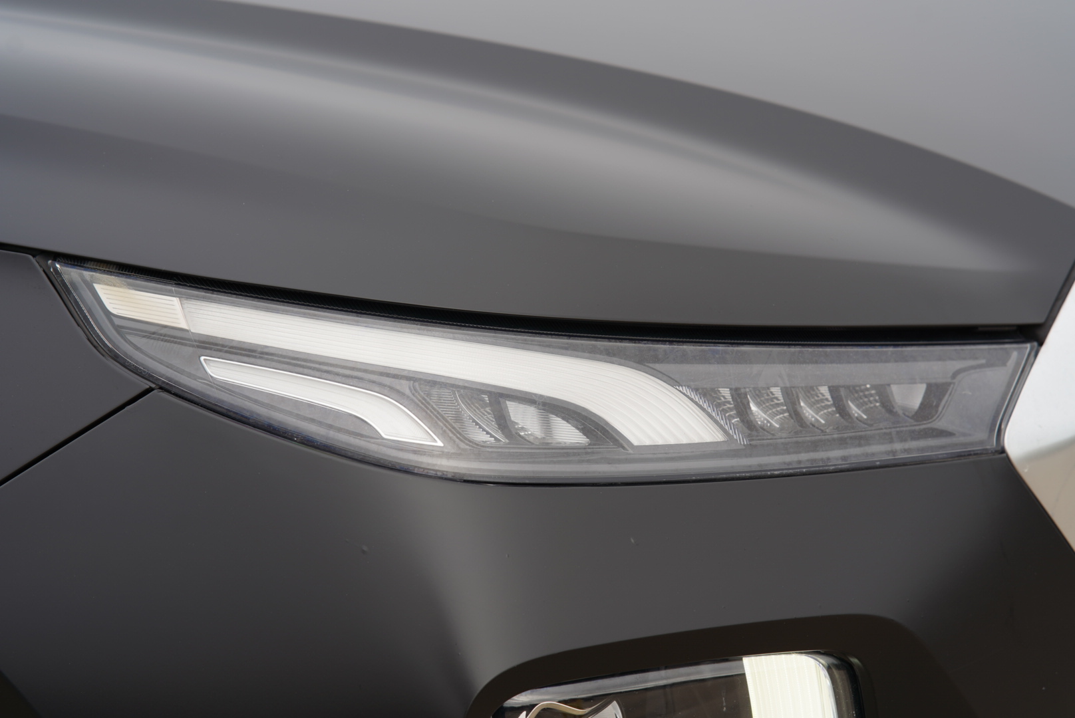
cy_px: 359
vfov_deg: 16.1
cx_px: 538
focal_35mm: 85
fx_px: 2540
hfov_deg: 23.9
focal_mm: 85
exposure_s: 1/250
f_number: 4.5
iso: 100
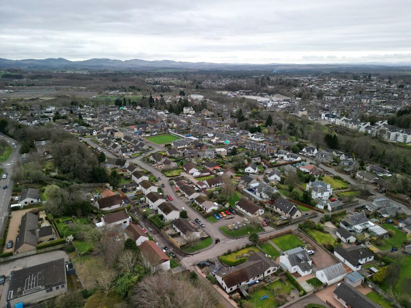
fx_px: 285
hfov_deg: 71.6
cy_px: 154
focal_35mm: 24
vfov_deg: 56.8
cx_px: 206
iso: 110
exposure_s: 1/160
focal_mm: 6.72
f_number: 1.7
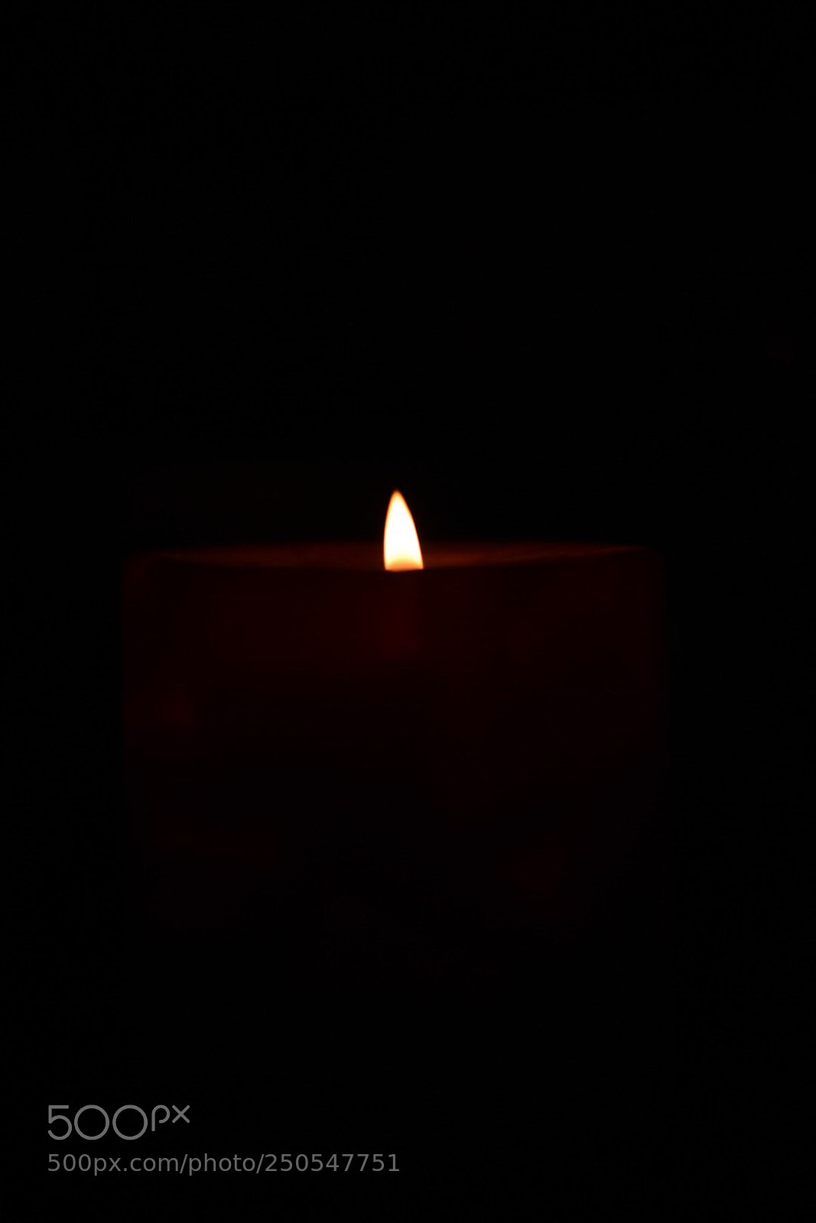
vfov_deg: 27.0
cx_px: 408
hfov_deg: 18.2
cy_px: 612
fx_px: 2549
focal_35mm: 75
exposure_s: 1/320
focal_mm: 50
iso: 100
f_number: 2
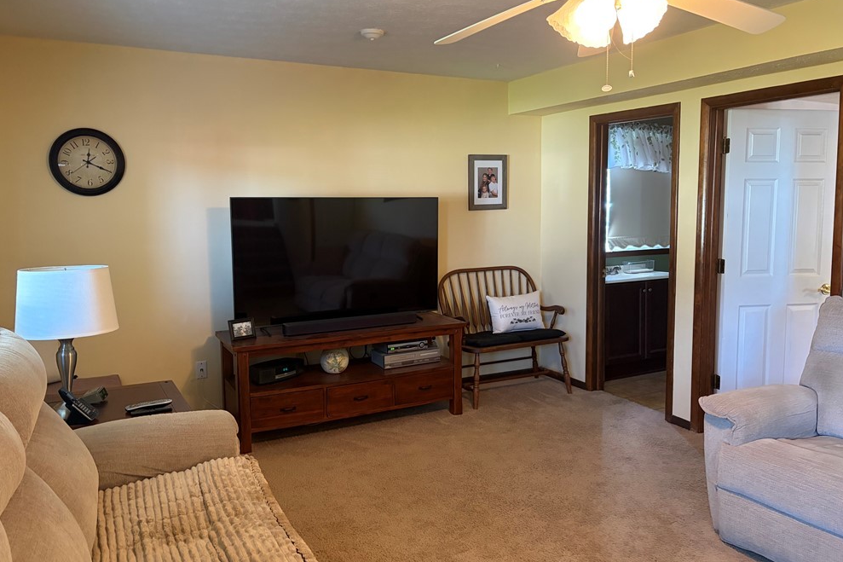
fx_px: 656
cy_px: 262
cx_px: 422
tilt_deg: -4.4
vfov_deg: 46.4
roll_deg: +0.4
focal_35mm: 28
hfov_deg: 65.5
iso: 320
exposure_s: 1/60
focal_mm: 5.96
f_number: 1.6
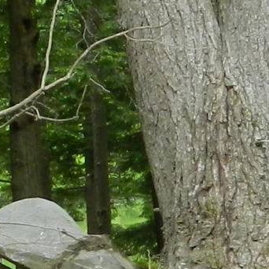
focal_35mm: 442
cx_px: -676
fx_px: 3886
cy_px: 216
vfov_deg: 4.0
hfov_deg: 3.8
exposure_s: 1/100
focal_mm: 10.2
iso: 80
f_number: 3.8
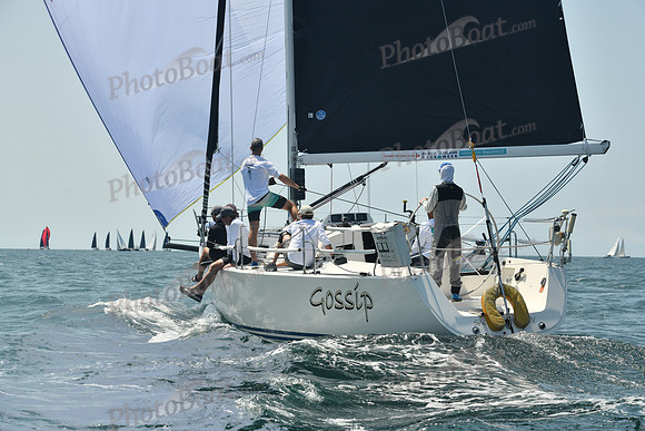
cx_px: 322
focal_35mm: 100
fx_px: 1792
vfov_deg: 13.7
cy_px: 216
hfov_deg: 20.4
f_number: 8
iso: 320
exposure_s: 1/640
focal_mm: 100
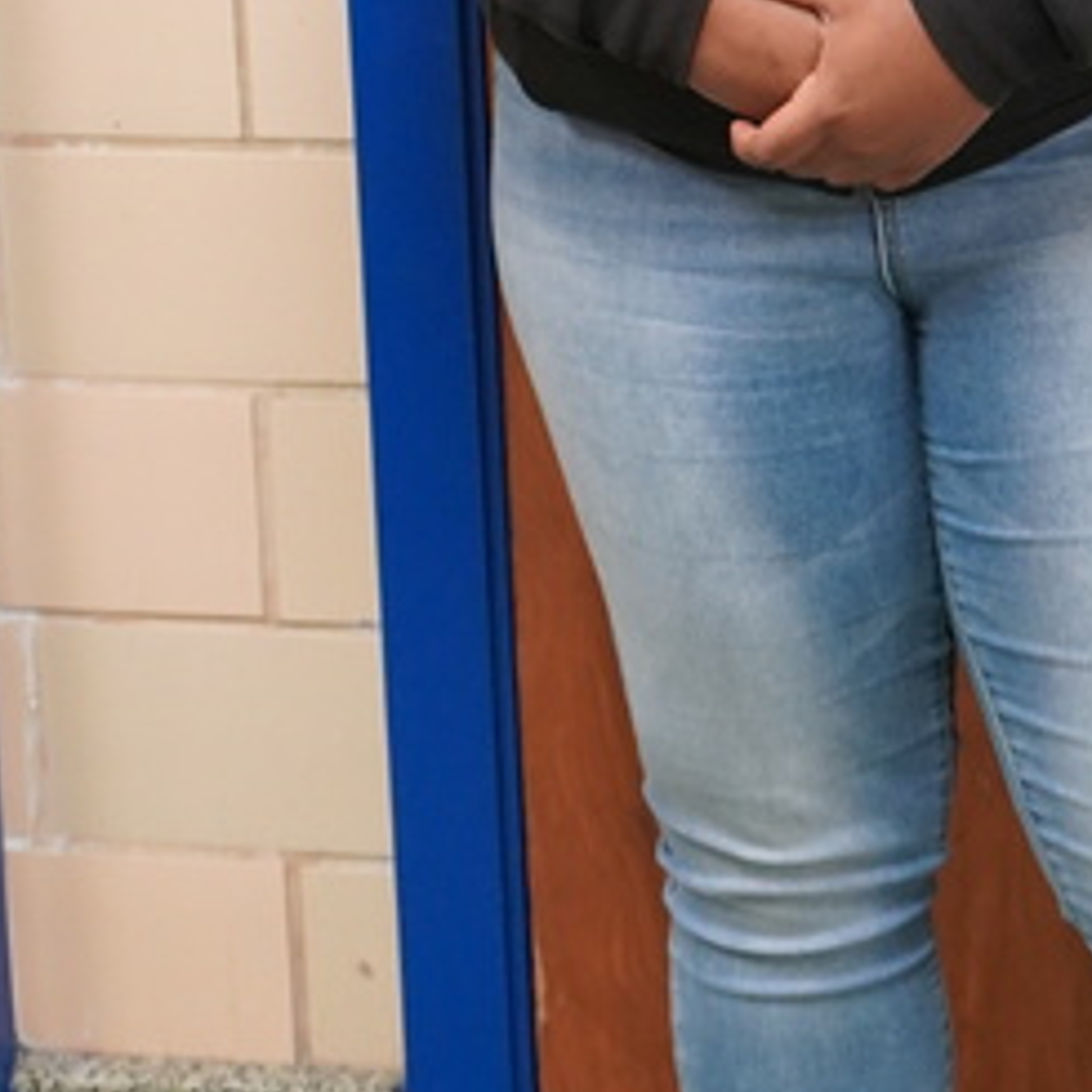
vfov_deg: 12.0
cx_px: 1108
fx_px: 5068
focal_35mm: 142
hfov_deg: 12.2
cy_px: -254
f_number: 4
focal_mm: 40
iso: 3200
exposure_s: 1/160
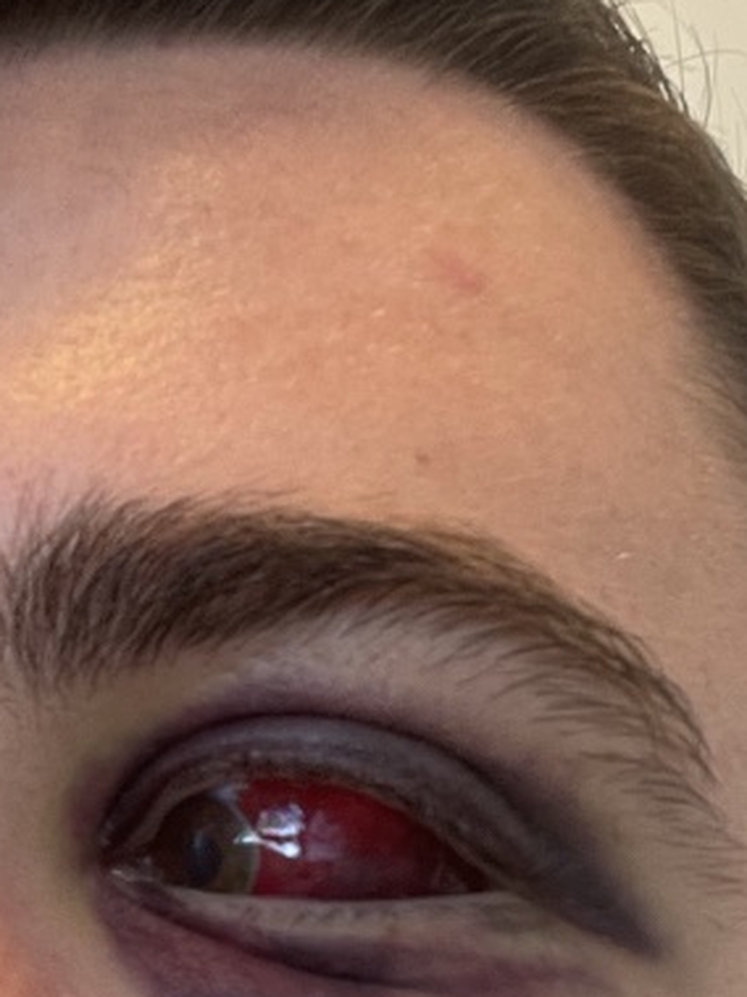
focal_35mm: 81
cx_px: 55
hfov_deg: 17.9
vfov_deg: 23.6
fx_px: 2332
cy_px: 865
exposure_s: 1/50
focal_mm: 2.71
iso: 160
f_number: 2.2
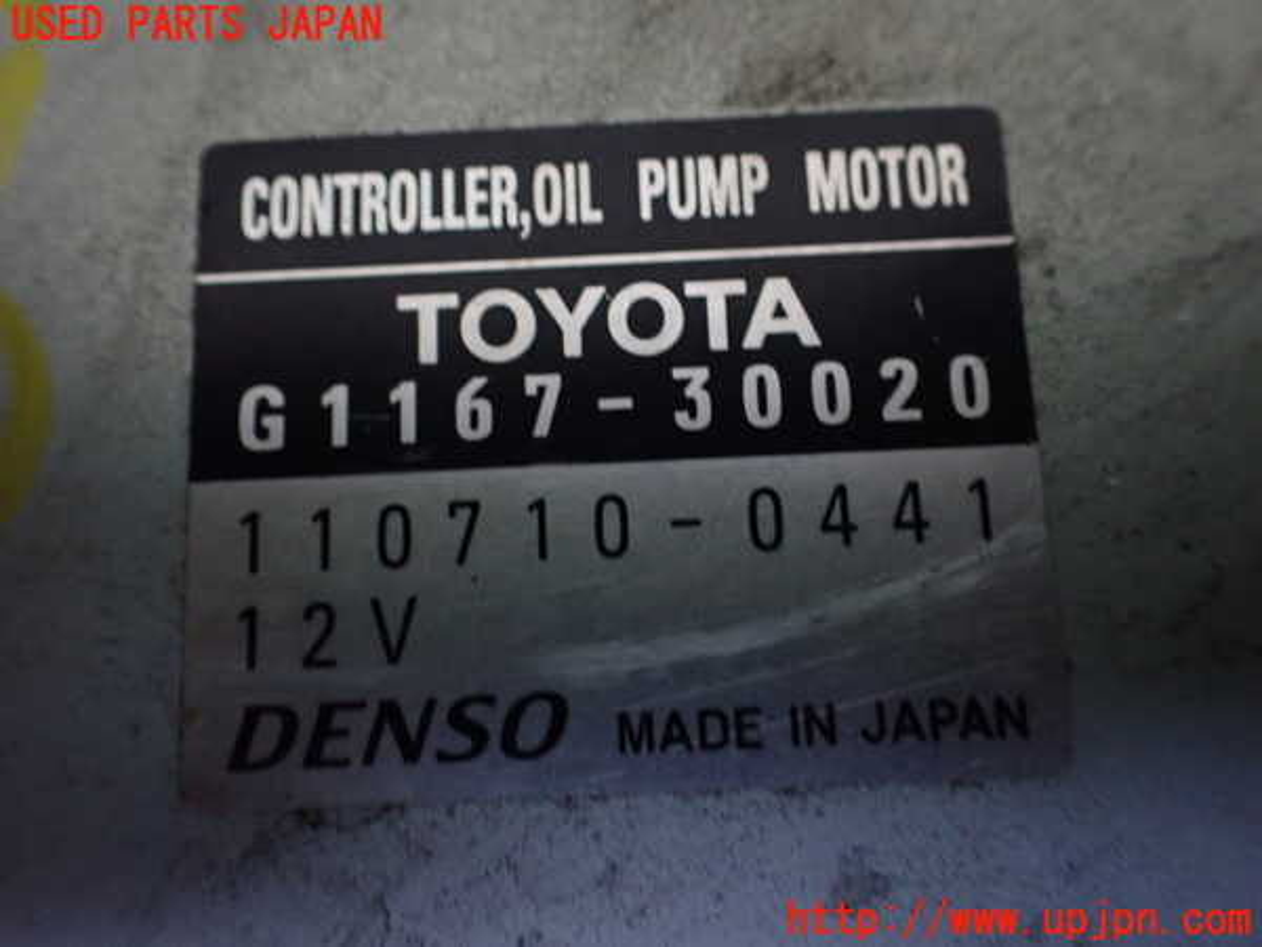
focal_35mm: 30
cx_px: 631
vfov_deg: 46.8
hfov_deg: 60.0
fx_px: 1094
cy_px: 474
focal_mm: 5.4
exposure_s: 1/40
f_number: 2.3
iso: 800
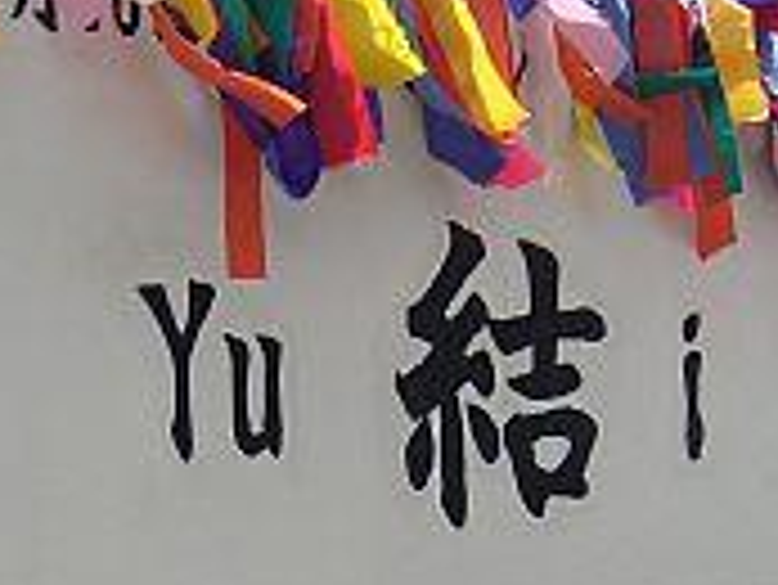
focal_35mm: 97
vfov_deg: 15.2
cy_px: 410
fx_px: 2182
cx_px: 391
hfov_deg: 20.2
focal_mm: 5.8
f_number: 5.6
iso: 80
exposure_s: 1/250
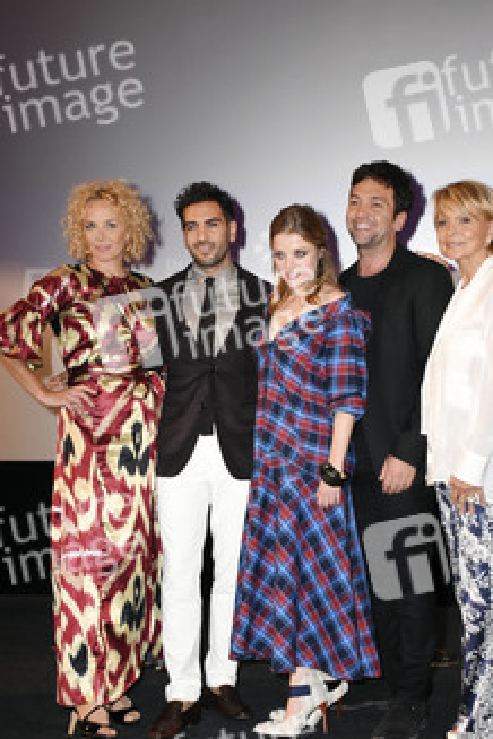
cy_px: 434
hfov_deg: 24.6
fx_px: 1130
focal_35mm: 55
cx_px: 274
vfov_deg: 36.1
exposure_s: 1/160
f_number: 4.5
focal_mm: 30
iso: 1600
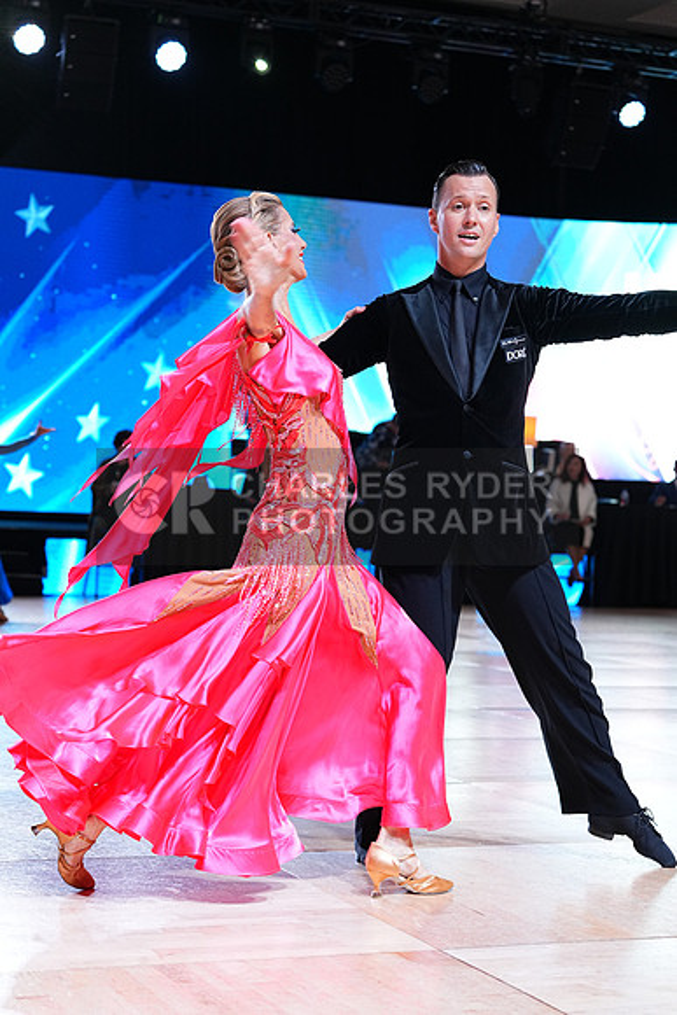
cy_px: 508
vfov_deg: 28.8
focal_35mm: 70
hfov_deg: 19.5
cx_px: 338
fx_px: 1973
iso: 1600
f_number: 4
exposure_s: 1/400
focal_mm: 70
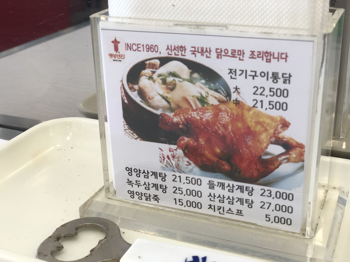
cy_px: 131
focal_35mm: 52
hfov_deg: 36.8
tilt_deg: -23.4
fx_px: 526
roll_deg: +2.2
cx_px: 175
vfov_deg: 28.0
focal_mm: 6
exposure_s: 1/60
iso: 80
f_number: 2.4
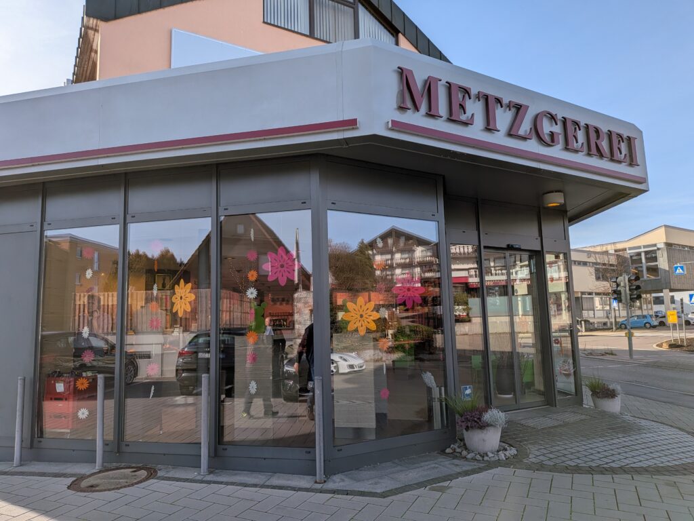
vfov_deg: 56.8
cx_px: 347
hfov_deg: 71.6
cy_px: 260
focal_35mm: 24
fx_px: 481
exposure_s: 1/1312
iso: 27
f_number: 1.7
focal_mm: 4.53
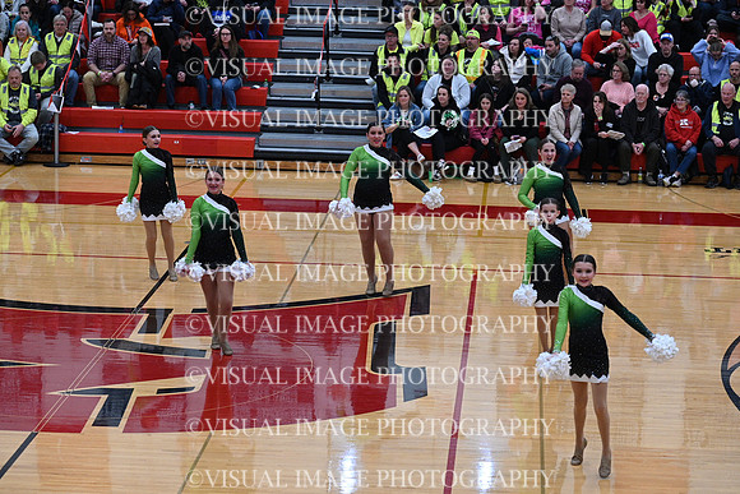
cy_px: 247
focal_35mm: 104
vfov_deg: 13.2
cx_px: 370
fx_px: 2138
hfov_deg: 19.6
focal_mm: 104
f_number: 4
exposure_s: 1/400
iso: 4000
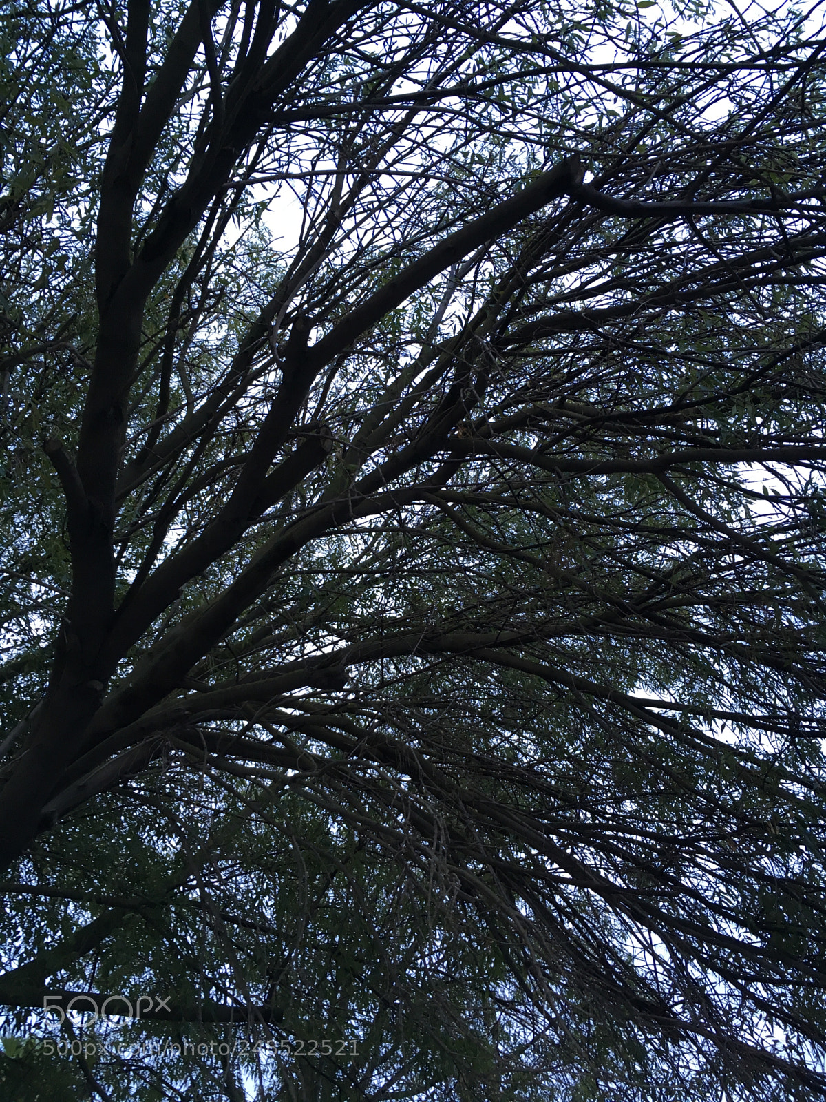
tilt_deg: +52.8
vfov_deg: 61.7
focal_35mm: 29
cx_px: 413
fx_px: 923
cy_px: 551
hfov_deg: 48.2
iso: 50
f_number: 2.2
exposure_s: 1/30
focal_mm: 4.15
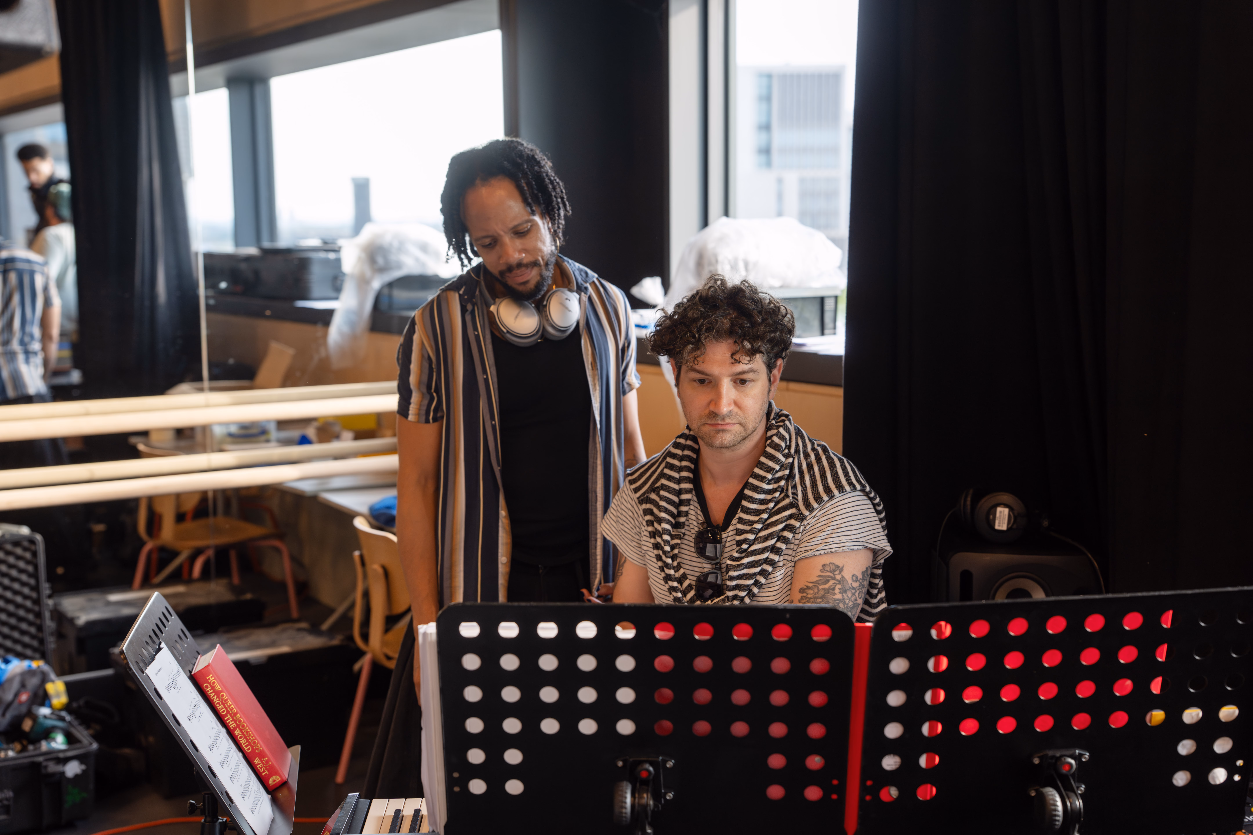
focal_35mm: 44
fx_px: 1531
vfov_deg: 30.5
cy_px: 418
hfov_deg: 44.5
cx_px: 626
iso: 400
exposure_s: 1/160
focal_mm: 44
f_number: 3.2
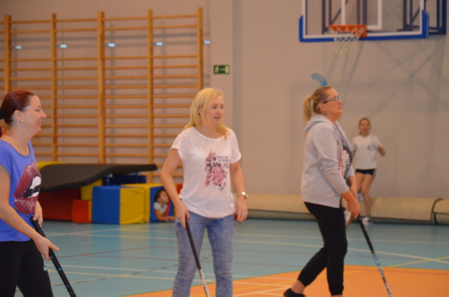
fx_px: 1829
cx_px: 224
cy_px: 148
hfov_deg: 14.0
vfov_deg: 9.3
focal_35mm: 147
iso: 1400
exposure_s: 1/60
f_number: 5.6
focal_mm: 98
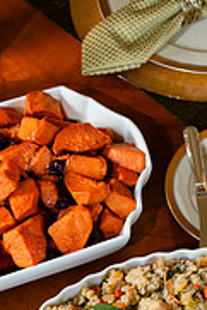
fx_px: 1067
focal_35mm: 124
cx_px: 151
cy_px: 300
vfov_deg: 16.2
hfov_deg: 11.1
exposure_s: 1/100
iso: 250
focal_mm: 50
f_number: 6.3
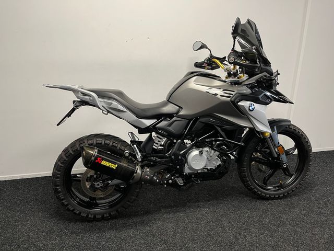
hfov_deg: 67.3
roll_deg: -0.5
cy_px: 126
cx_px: 167
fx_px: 251
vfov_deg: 53.1
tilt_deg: -16.9
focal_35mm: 26
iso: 100
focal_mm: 5.1
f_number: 1.6
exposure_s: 1/50
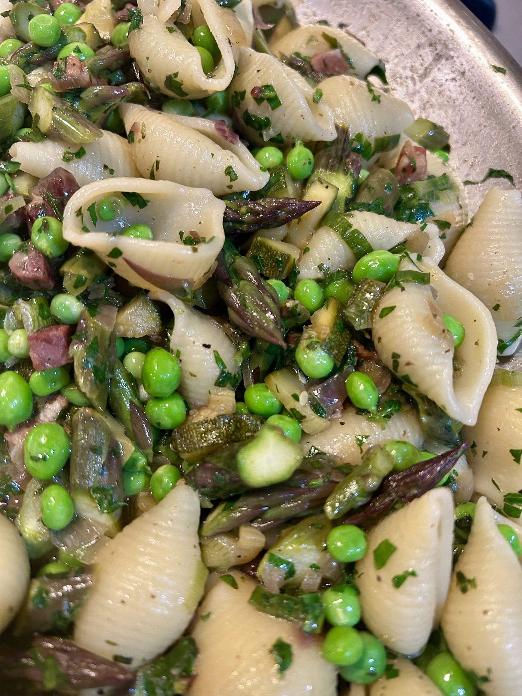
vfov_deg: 67.3
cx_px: 261
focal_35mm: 26
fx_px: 523
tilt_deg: -59.9
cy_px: 348
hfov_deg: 53.1
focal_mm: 5.7
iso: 200
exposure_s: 1/60
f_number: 1.5
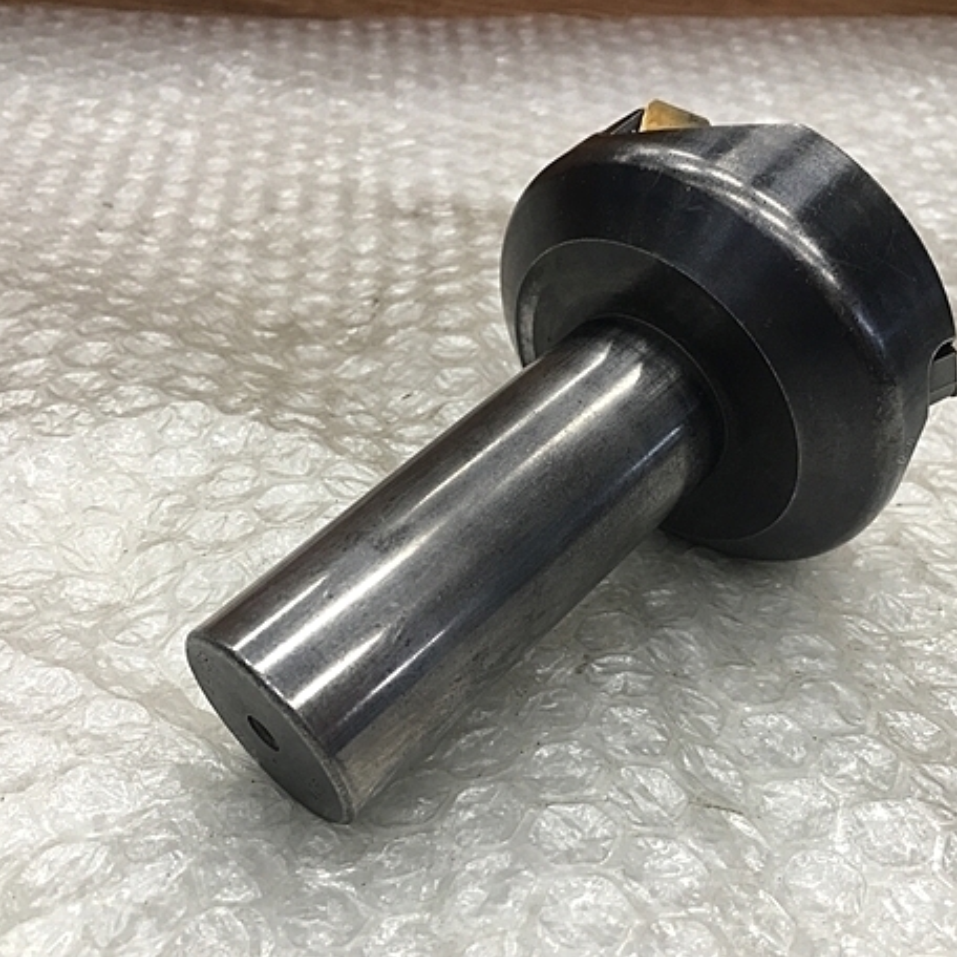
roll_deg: -4.0
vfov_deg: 46.0
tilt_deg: -35.8
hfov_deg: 46.0
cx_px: 520
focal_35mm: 36
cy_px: 491
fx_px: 1126
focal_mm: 4.15
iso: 25
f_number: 2.2
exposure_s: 1/15
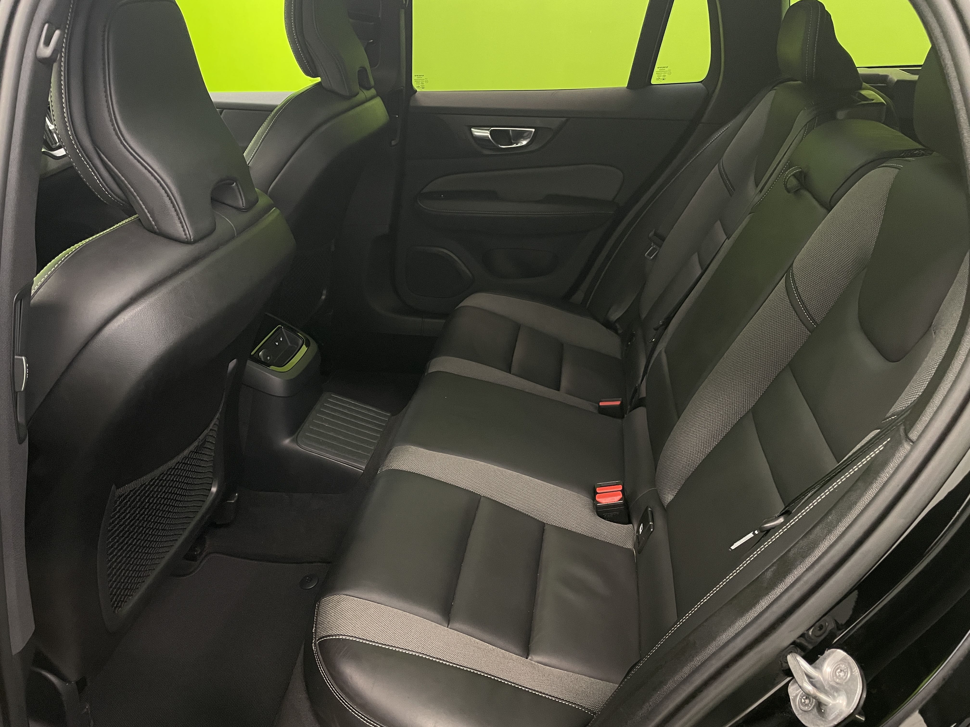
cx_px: 485
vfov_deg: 53.1
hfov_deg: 67.3
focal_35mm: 26
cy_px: 364
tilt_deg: -26.7
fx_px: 729
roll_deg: -0.9
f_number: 1.6
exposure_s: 1/50
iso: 250
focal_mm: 4.2
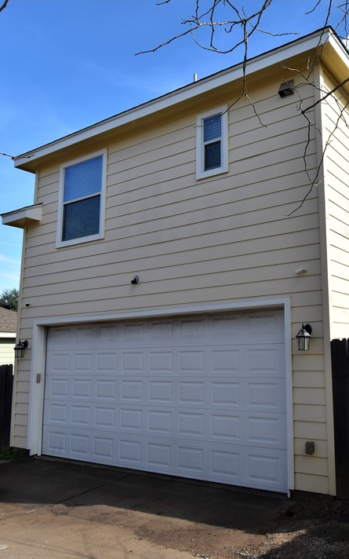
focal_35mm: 28
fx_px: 426
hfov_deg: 42.3
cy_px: 283
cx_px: 286
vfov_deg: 66.5
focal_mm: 12
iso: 400
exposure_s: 1/350
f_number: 11
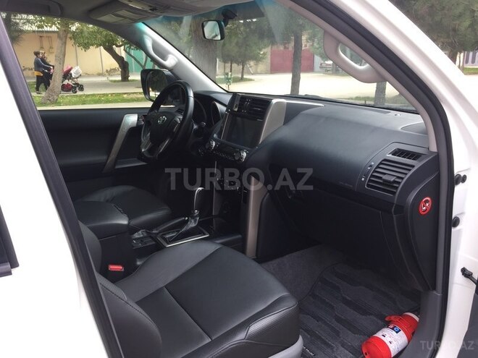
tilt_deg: -17.8
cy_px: 179
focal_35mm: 29
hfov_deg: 61.7
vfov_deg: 48.2
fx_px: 400
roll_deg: +0.5
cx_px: 239
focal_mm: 4.15
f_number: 2.2
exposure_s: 1/118
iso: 32
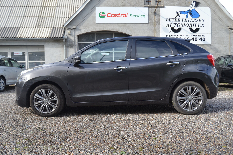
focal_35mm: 34
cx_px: 116
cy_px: 78
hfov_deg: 55.1
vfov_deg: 38.4
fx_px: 223
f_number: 5.6
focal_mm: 23
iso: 100
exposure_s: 1/125
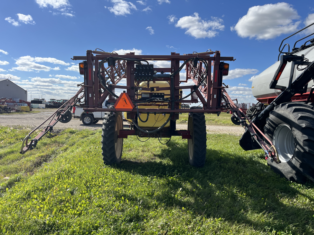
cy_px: 118
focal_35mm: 26
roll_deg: -1.4
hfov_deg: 67.3
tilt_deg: +1.2
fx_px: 236
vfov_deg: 53.1
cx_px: 157
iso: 50
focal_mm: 5.1
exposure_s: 1/3049
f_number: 1.6
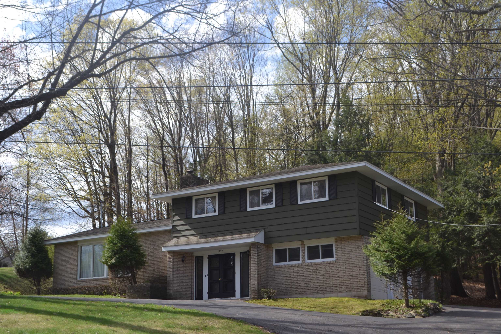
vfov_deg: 28.1
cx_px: 250
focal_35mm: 48
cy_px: 167
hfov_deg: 41.1
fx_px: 668
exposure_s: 1/160
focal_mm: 32
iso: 100
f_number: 6.3
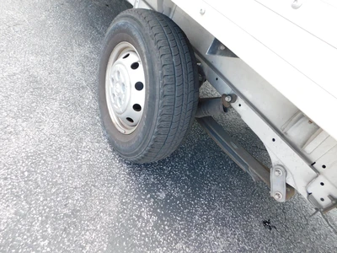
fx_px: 224
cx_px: 168
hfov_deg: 73.9
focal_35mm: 23
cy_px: 126
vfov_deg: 58.9
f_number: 3
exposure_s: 1/80
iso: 125
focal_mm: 4
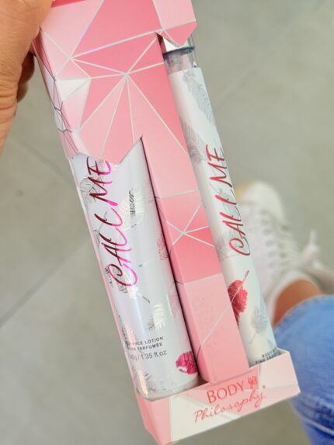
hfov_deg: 30.3
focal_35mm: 48
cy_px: 222
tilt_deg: -63.1
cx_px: 167
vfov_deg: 39.6
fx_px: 617
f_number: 1.78
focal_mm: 6.76
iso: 160
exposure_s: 1/60
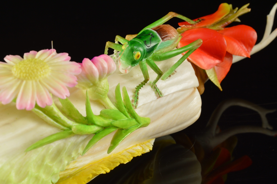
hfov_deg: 24.6
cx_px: 138
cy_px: 92
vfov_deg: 16.5
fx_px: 634
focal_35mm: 82
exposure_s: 1/80
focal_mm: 55
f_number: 16
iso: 100
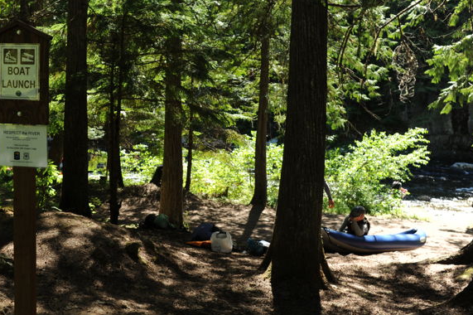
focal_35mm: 49
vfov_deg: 27.5
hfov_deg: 40.2
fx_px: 643
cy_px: 162
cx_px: 191
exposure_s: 1/160
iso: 200
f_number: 6.3
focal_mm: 35
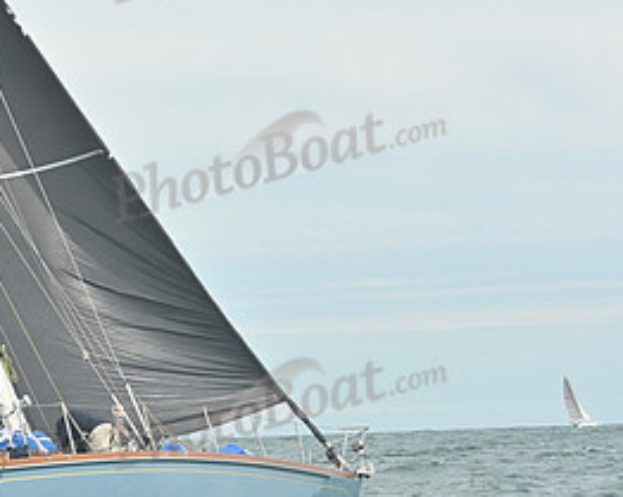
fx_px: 2873
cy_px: 317
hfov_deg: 12.2
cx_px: -10
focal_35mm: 156
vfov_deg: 9.9
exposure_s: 1/1250
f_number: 8
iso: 320
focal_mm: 75
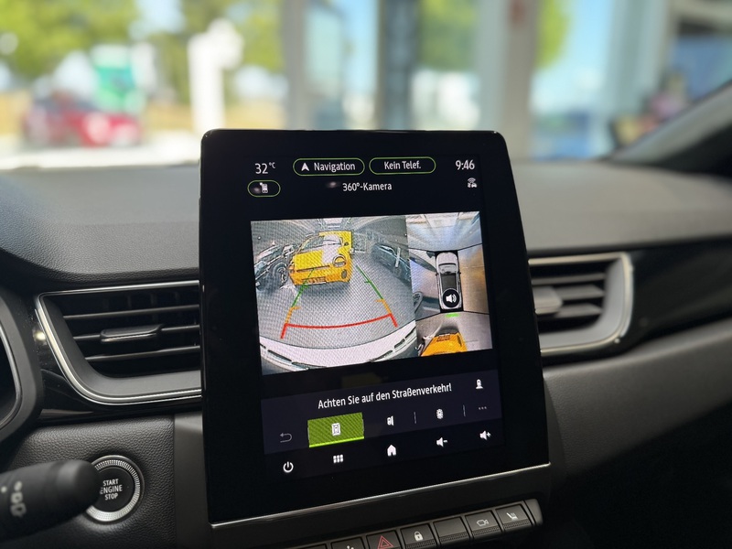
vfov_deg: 56.8
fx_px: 508
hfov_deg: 71.6
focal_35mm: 24
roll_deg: -1.1
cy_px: 274
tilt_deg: -15.8
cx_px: 366
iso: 100
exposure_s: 1/188
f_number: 1.78
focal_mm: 6.76
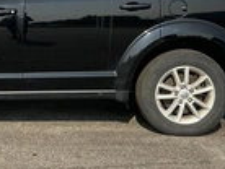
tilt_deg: -4.2
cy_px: 31
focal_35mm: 81
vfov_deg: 18.1
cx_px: 18
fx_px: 527
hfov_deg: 23.4
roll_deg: -0.1
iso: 25
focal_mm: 3
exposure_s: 1/1490
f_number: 1.8
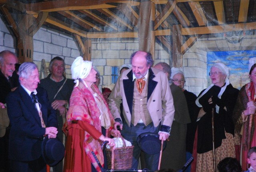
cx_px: 128
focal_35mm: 150
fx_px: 1068
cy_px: 86
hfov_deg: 13.7
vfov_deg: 9.2
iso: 1250
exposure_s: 1/60
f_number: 4.5
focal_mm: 100
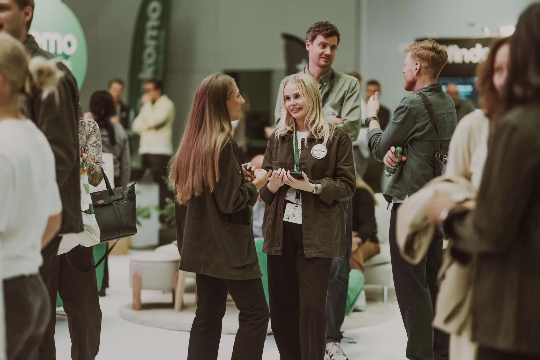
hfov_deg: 23.9
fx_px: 1275
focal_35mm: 85
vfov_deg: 16.1
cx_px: 270
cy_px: 180
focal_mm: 85
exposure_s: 1/1000
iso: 1600
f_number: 1.4
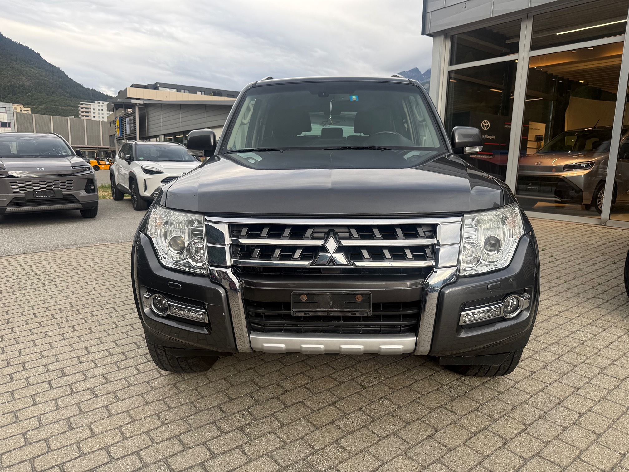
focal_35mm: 24
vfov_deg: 56.8
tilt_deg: -9.6
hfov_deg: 71.6
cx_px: 314
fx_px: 436
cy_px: 236
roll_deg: -1.7
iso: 80
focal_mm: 6.76
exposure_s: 1/654
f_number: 1.78
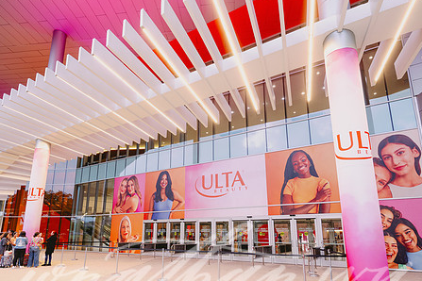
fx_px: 281
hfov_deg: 73.7
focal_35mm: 24
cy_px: 169
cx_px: 198
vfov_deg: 52.8
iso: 640
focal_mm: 18.5
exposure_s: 1/30
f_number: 5
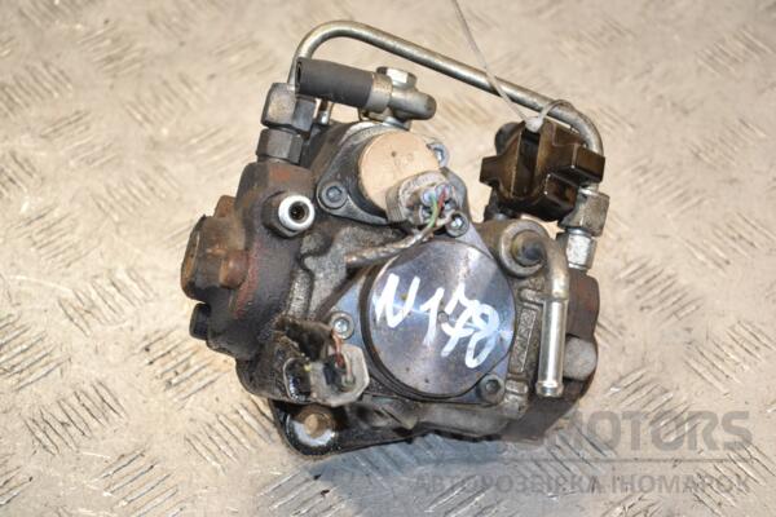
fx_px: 1875
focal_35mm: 87
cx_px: 388
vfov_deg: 15.7
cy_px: 258
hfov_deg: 23.4
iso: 800
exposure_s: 1/200
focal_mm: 58
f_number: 5
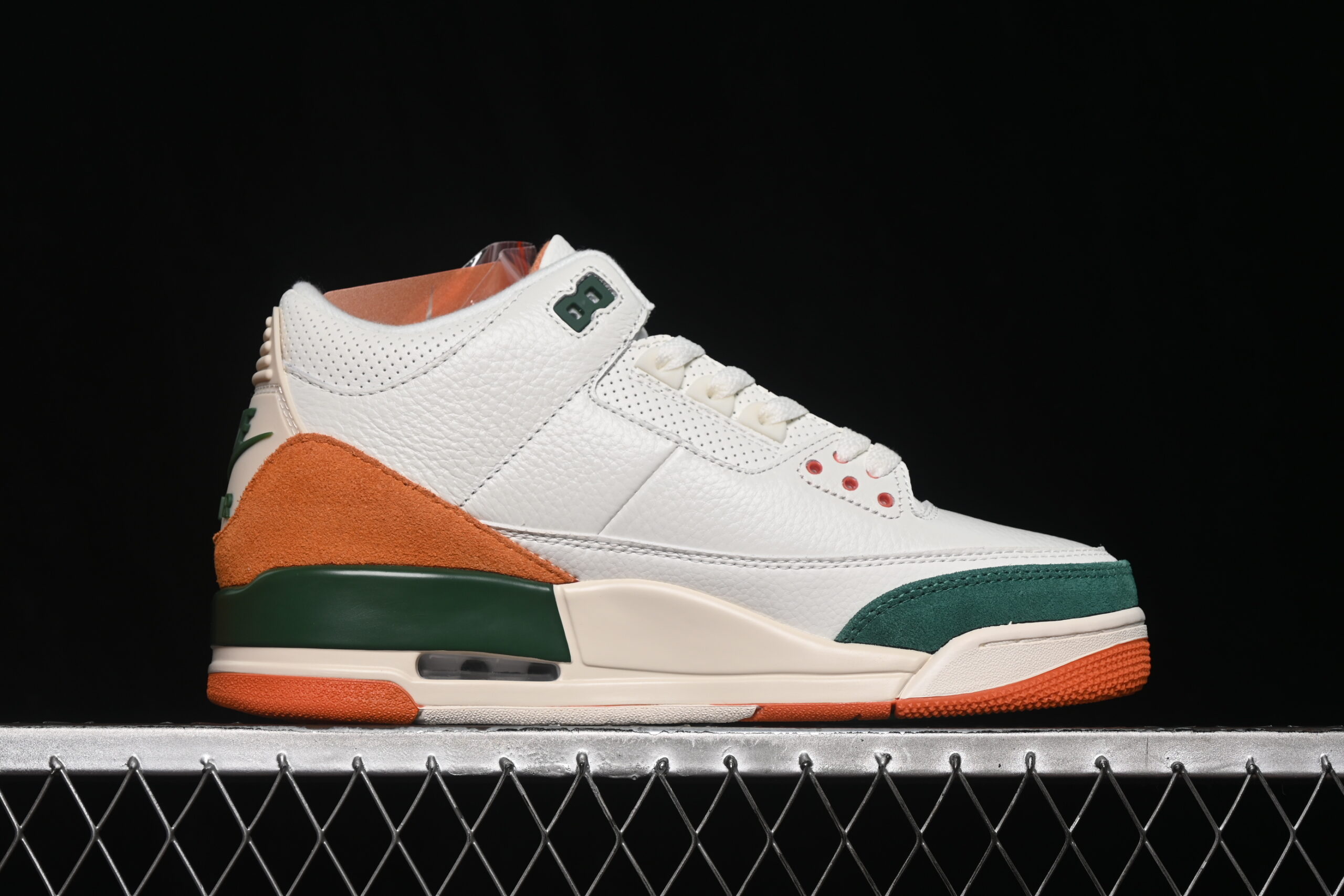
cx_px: 672
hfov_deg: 27.0
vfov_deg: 18.2
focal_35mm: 75
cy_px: 448
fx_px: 2800
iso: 160
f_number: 6.3
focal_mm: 50
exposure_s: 1/60
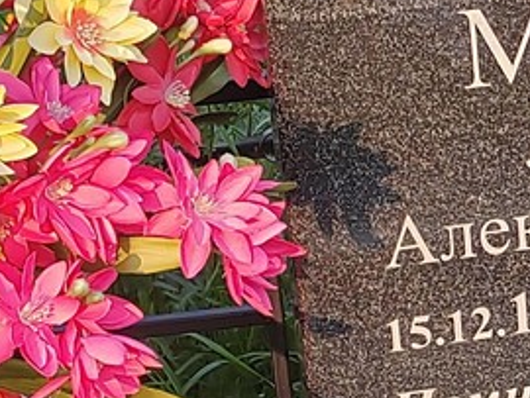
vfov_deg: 9.4
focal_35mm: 157
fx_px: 2406
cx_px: 677
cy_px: 339
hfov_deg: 12.2
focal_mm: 5.52
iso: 100
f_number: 1.9
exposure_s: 1/310
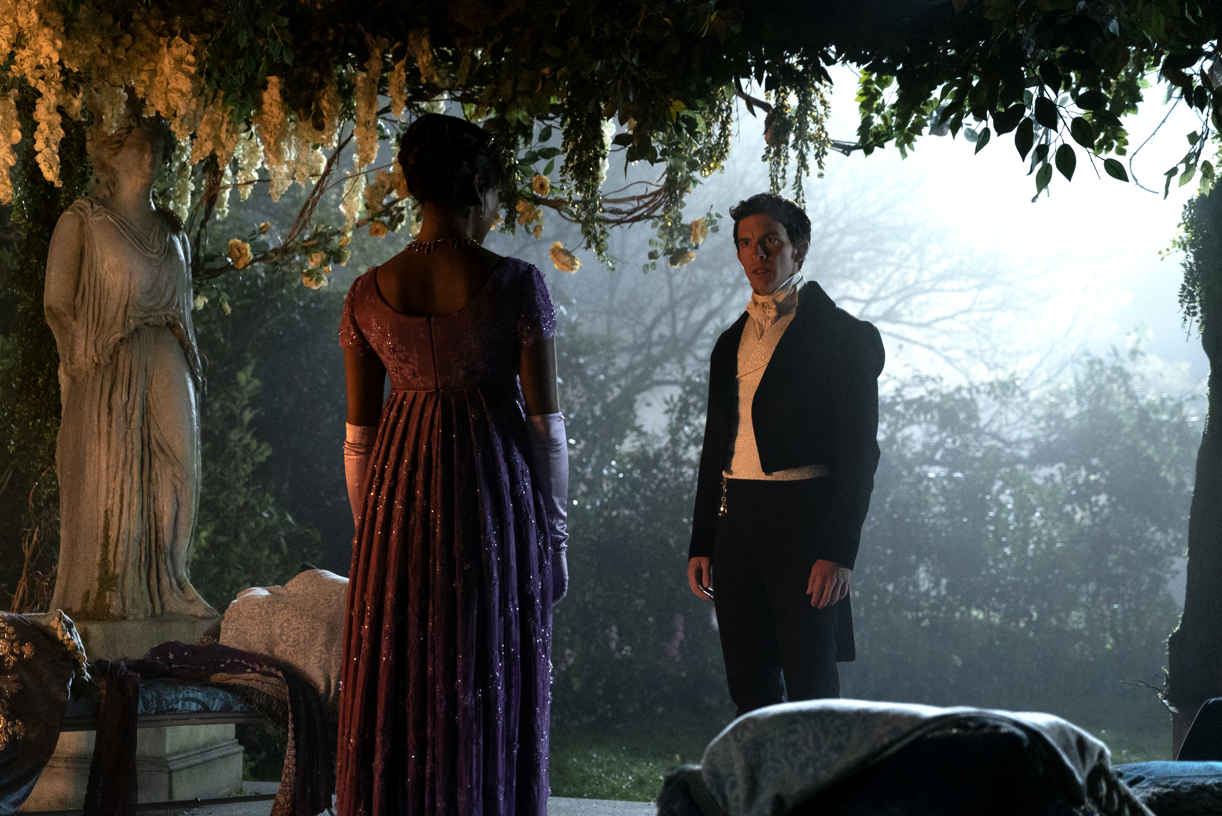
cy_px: 408
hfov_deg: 32.9
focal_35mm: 61
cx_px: 611
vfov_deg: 22.3
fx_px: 2072
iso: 6400
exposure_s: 1/30
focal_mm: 61
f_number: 4
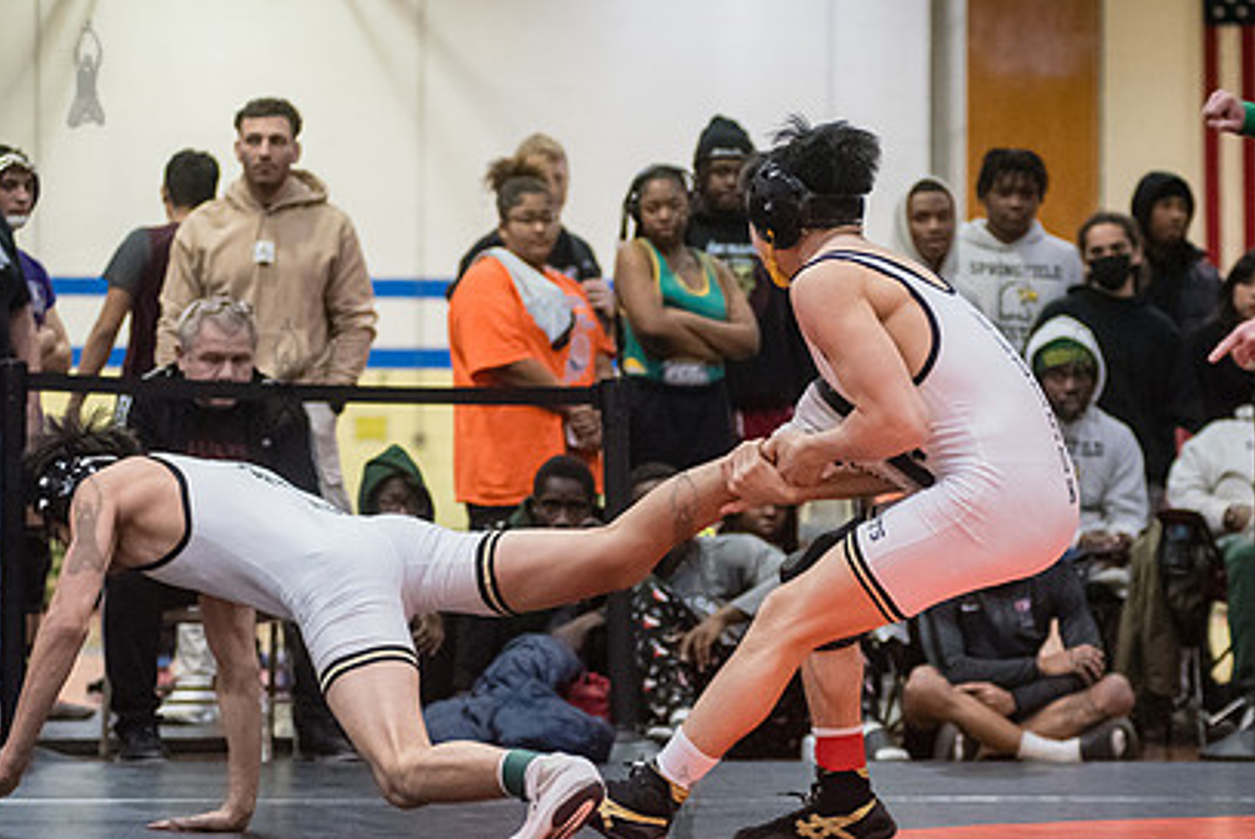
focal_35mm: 120
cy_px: 521
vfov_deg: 11.4
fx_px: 4186
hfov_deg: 17.0
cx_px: 708
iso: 8000
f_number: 3.2
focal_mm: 80
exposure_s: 1/500
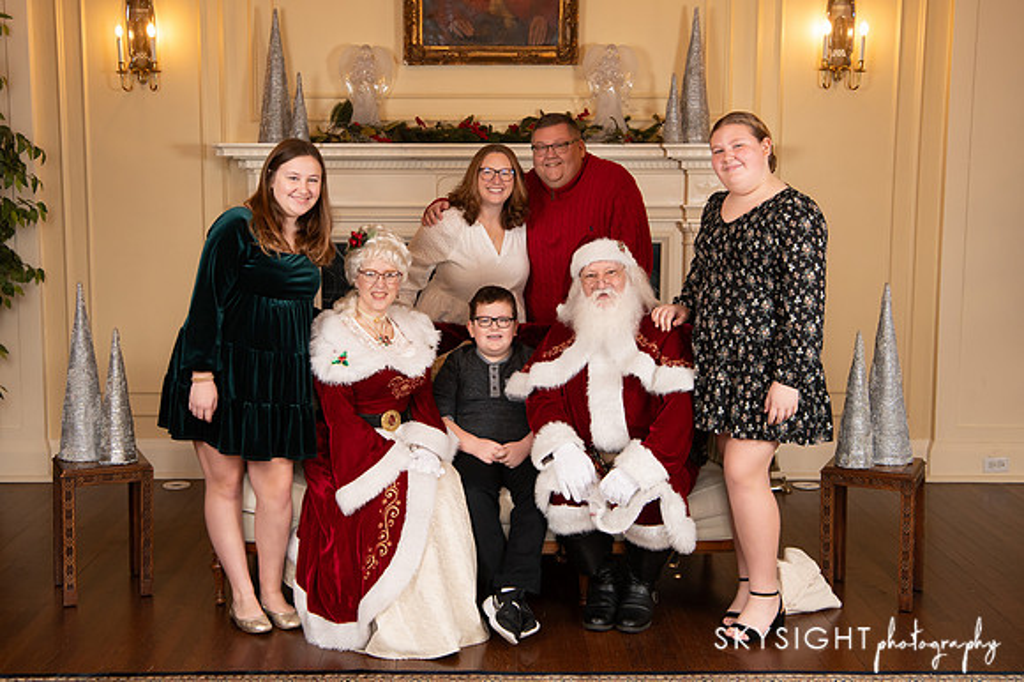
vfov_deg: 28.2
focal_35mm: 48
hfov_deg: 41.3
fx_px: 1358
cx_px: 459
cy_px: 324
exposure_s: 1/200
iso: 1600
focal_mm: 42
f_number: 5.6
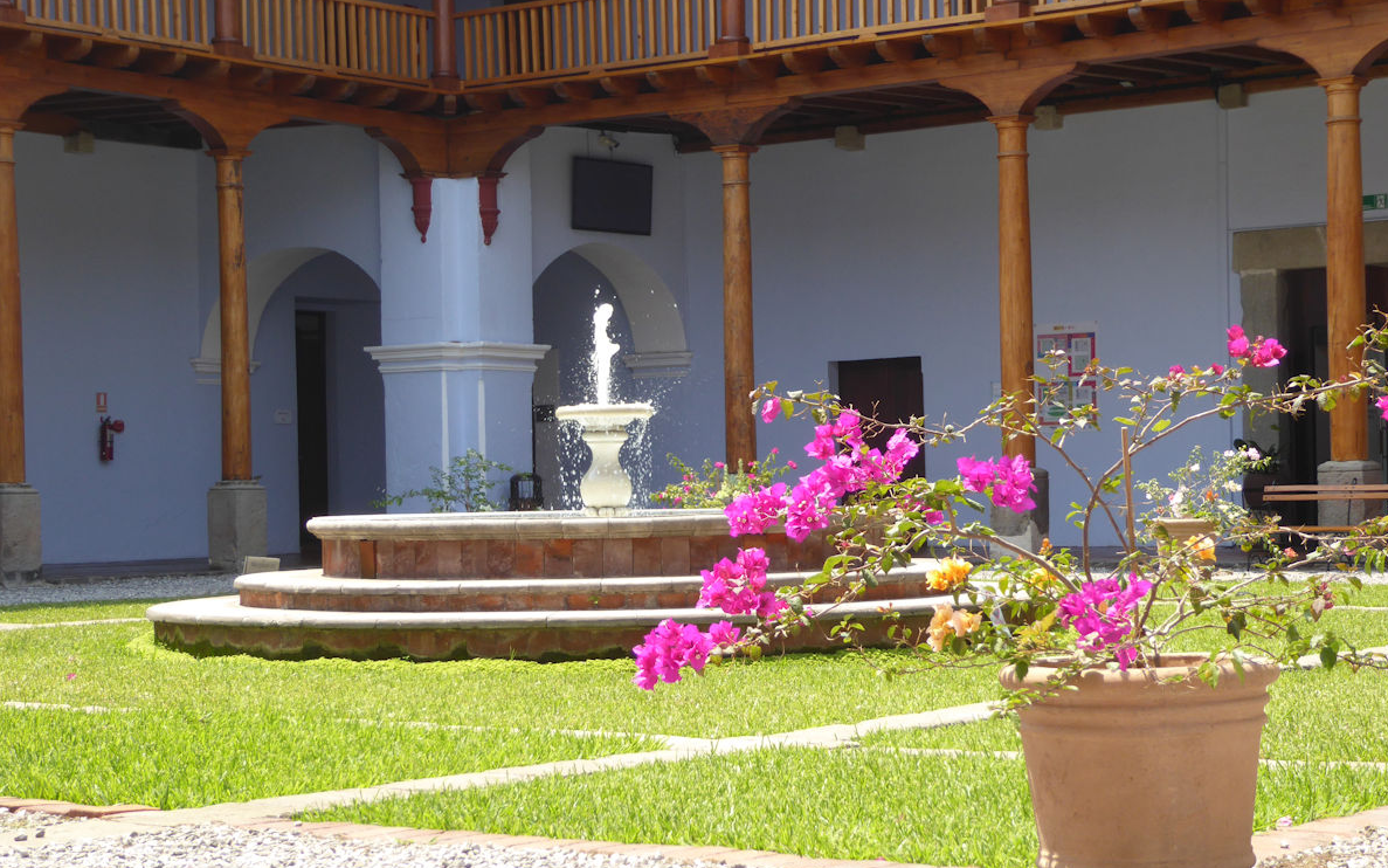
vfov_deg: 17.4
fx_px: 2837
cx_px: 700
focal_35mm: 75
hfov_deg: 27.5
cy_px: 491
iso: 100
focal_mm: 12.5
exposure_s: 1/200
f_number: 4.5
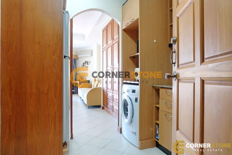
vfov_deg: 53.1
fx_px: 155
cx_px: 116
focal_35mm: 24
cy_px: 78
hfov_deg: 73.7
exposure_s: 1/10
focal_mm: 16
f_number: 3.5
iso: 200
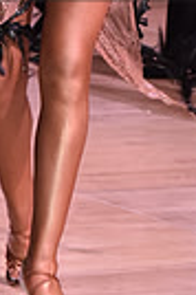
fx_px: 3971
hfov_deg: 2.8
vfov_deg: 4.2
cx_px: -87
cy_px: -70
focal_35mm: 485
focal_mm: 112
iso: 1600
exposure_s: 1/250
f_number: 5
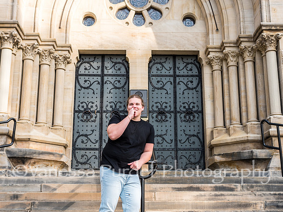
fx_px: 425
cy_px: 106
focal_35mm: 52
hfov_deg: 36.8
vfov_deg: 28.0
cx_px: 142
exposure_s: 1/400
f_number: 3.5
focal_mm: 25
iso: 200
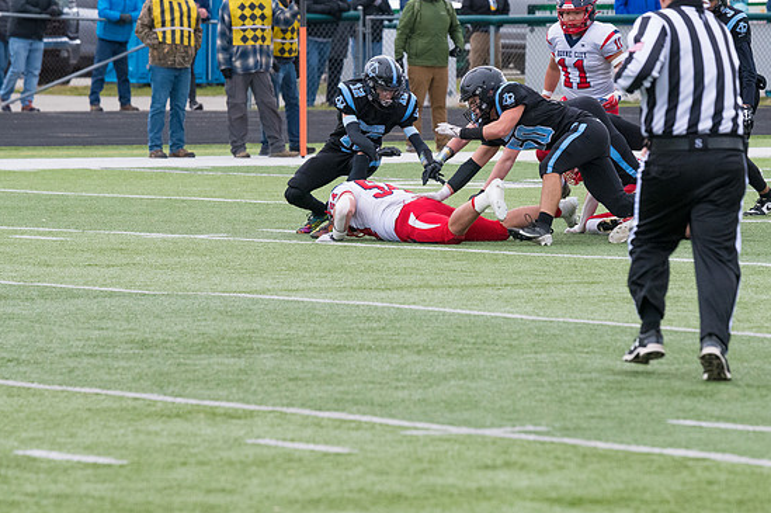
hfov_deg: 6.5
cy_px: 246
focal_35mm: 317
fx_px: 6783
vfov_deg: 4.3
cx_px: 392
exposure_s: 1/1600
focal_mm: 200
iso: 2000
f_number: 5.6
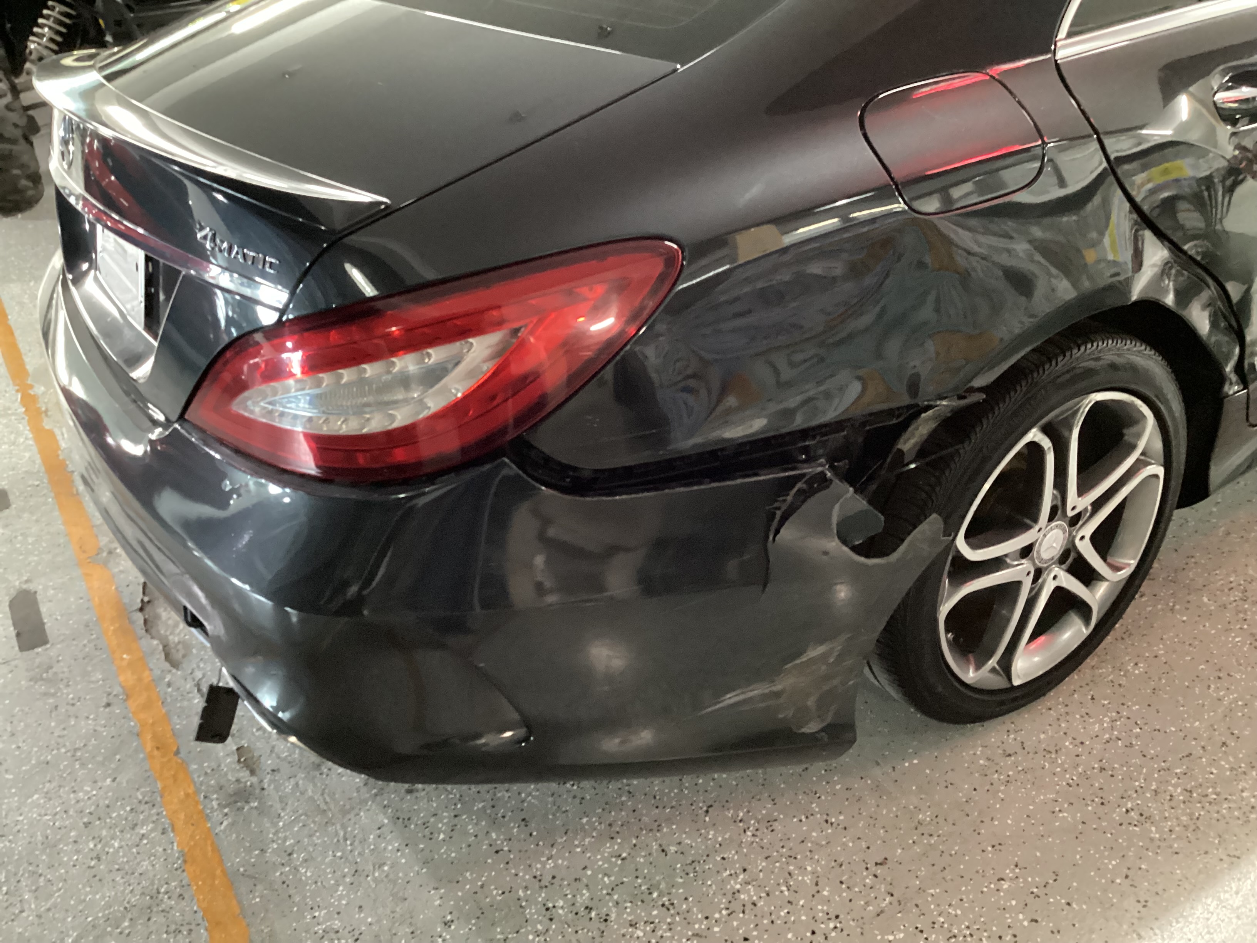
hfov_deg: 58.4
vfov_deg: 45.4
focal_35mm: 31
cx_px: 628
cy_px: 472
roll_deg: +3.2
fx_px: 1126
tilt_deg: -33.1
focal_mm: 3.3
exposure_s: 1/17
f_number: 2.4
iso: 800
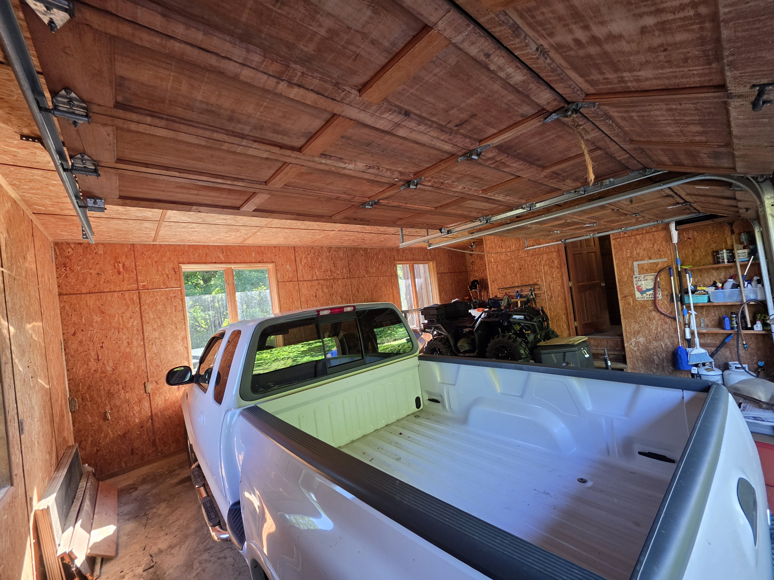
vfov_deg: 89.9
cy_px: 290
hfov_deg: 106.2
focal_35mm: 13
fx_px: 291
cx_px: 387
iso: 125
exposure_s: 1/120
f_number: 1.9
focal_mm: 2.2
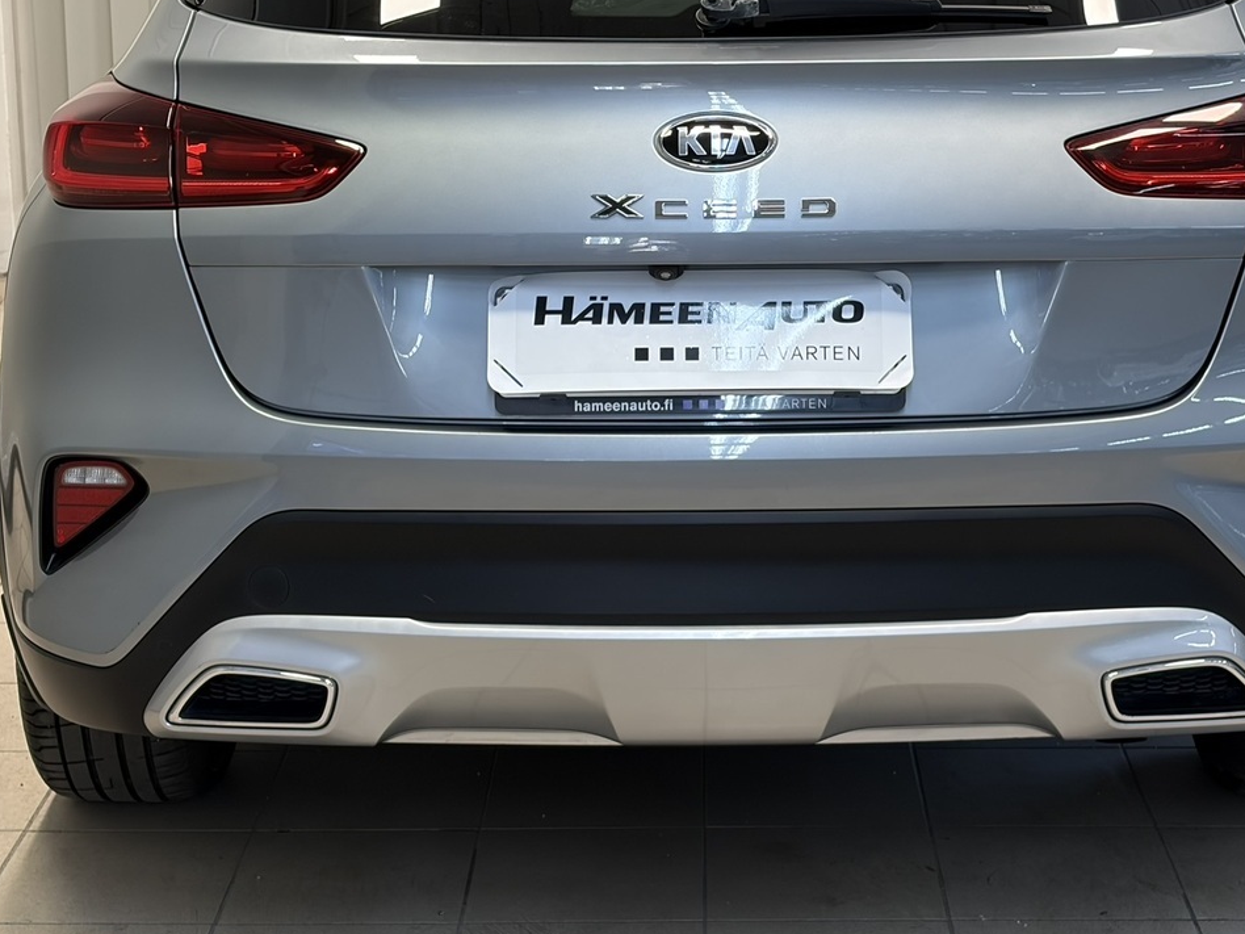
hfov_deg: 24.7
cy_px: 275
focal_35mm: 79
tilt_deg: -11.1
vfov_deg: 18.6
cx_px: 708
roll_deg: +0.3
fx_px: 2841
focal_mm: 5.96
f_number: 1.6
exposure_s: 1/50
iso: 40
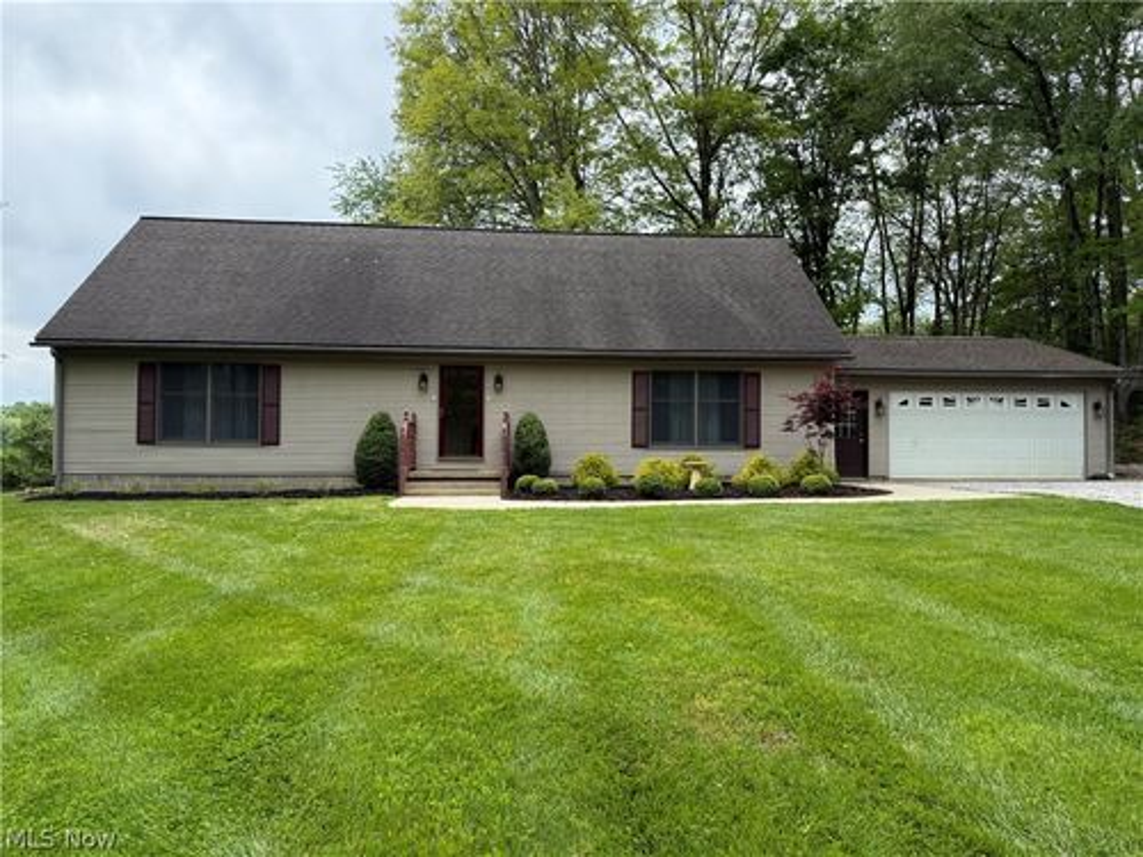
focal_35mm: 24
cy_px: 428
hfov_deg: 71.6
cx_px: 572
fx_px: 792
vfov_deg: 56.8
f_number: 1.78
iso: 100
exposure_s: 1/1949
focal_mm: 6.76
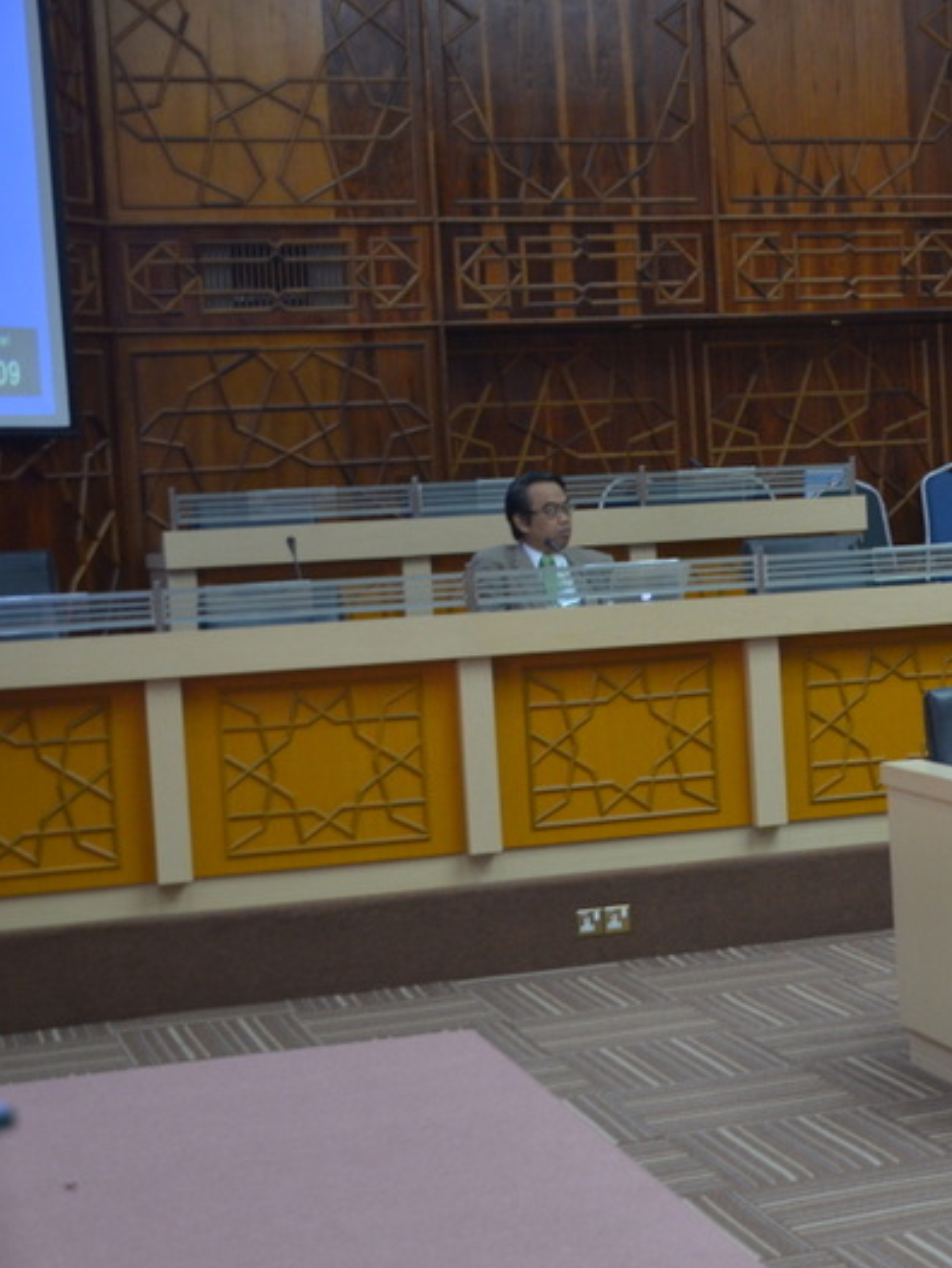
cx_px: 899
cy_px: 632
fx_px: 2565
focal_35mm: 70
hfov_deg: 20.5
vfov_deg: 27.8
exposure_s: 1/60
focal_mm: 32
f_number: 4.2
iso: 1000
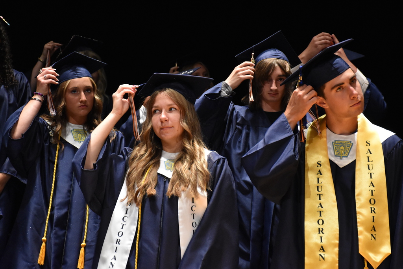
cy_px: 134
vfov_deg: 11.4
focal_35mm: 120
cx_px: 202
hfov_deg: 17.1
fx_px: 1343
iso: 3200
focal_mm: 80
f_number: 5.3
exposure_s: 1/500
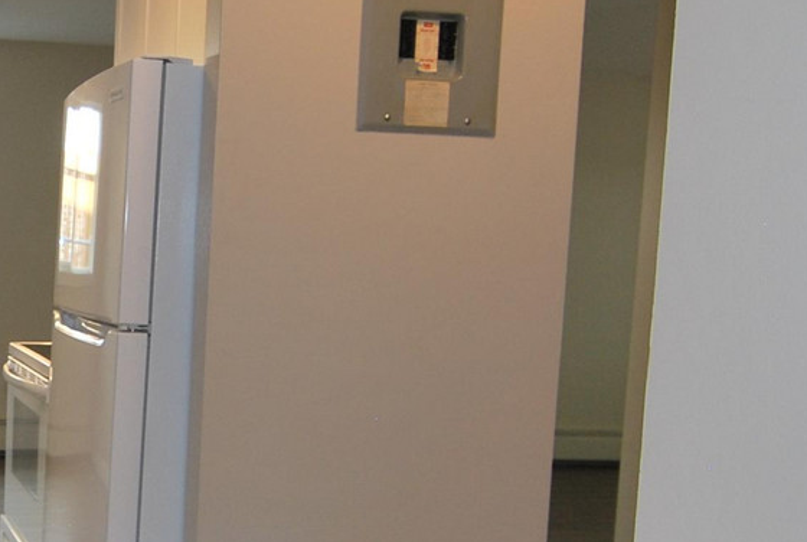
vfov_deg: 26.7
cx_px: -23
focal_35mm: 51
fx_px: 1135
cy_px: 343
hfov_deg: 35.0
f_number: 4.5
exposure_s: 1/80
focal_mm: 11
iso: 200
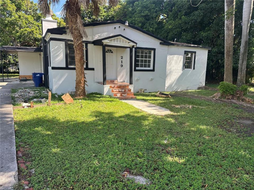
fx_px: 176
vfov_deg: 56.8
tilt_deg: -7.8
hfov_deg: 71.6
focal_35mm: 24
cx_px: 127
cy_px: 95
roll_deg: -1.0
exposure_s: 1/887
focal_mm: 6.86
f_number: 1.78
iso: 80
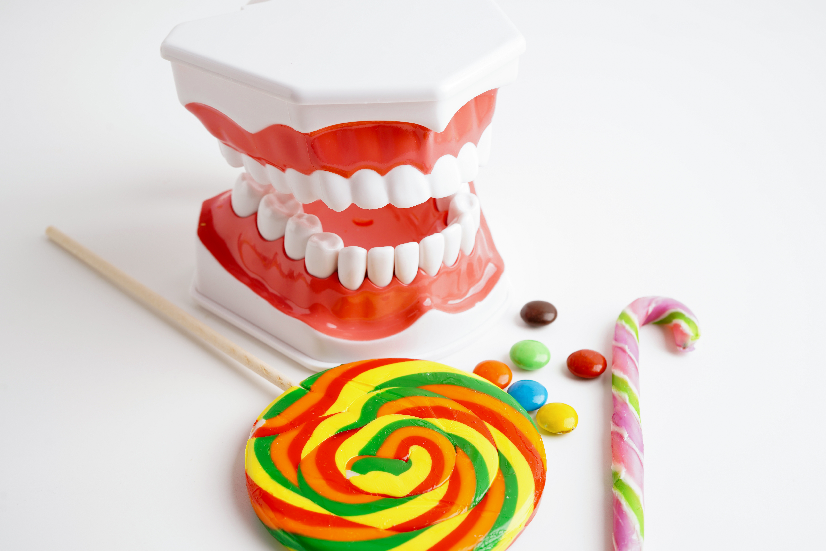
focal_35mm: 51
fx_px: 1170
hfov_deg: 38.9
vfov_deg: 26.5
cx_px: 421
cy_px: 272
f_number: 8
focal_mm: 50
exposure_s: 1/100
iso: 100
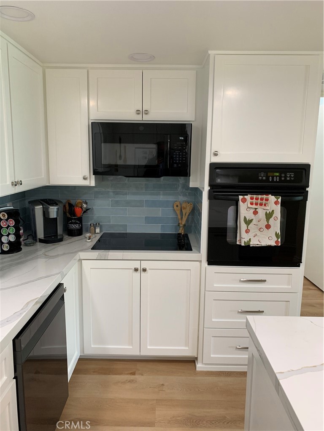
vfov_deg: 67.3
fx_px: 324
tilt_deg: -10.8
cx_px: 162
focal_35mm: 26
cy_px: 216
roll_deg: -1.7
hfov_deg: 53.1
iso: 80
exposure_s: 1/60
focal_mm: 4.25
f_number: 1.8
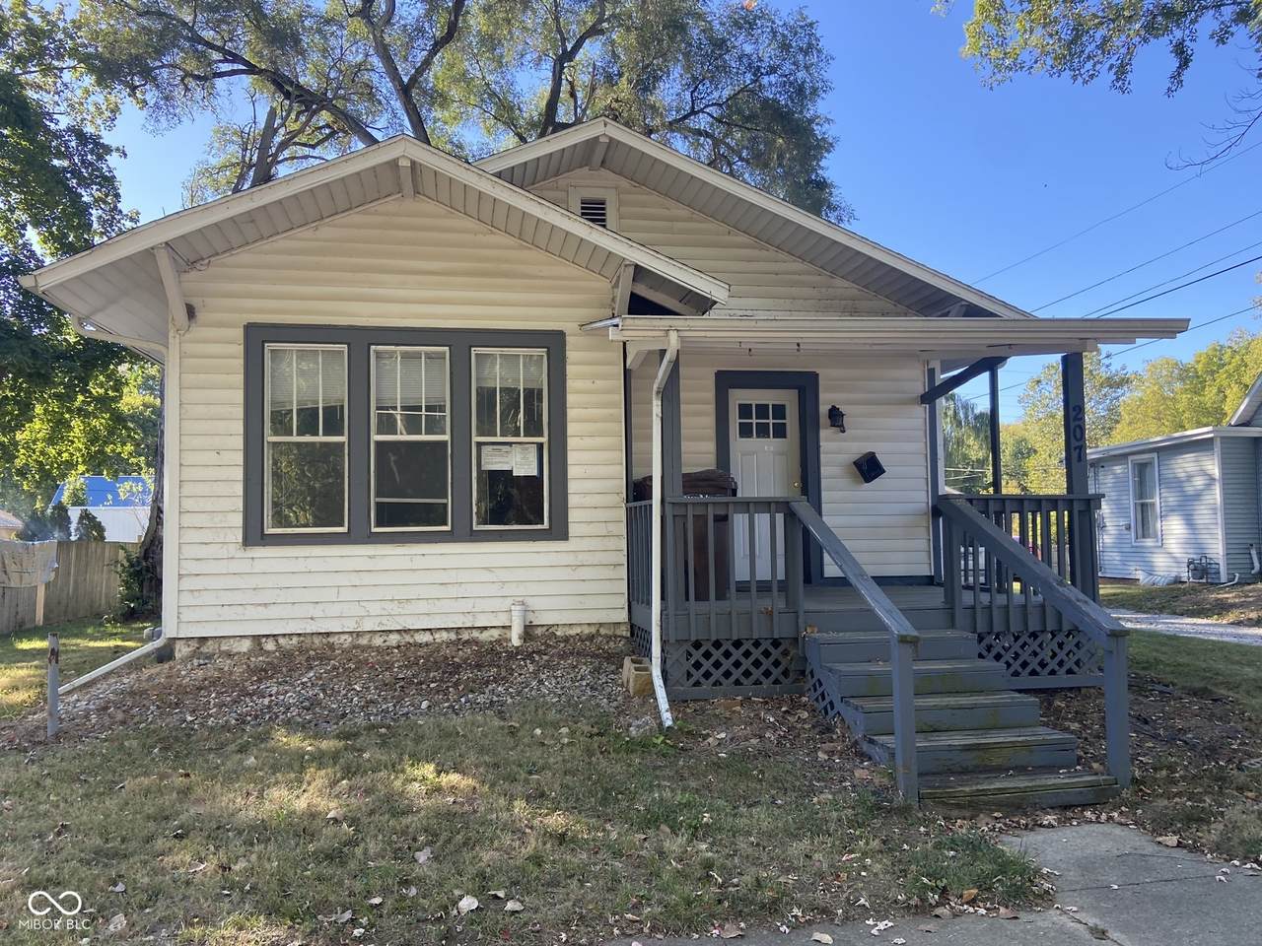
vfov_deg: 53.1
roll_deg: +0.6
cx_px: 631
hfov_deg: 67.3
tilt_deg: +7.3
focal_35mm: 26
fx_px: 948
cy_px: 473
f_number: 1.8
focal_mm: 4.25
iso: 32
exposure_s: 1/359
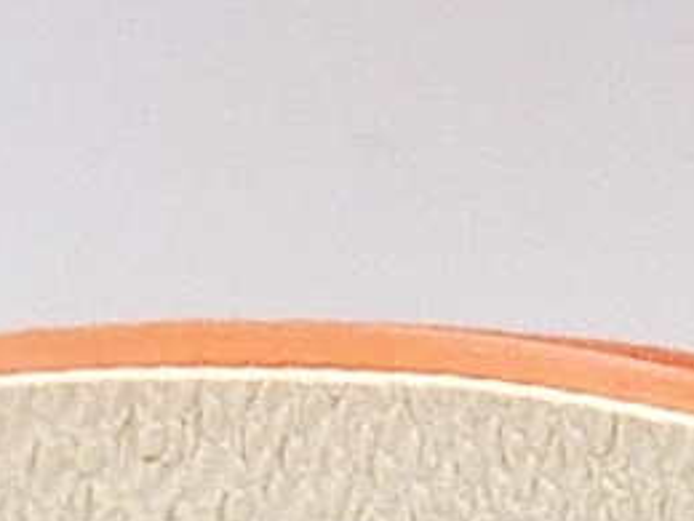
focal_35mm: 295
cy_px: 703
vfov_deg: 5.0
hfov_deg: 6.6
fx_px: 5914
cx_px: 1014
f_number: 5
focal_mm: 4.8
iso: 100
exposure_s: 1/200
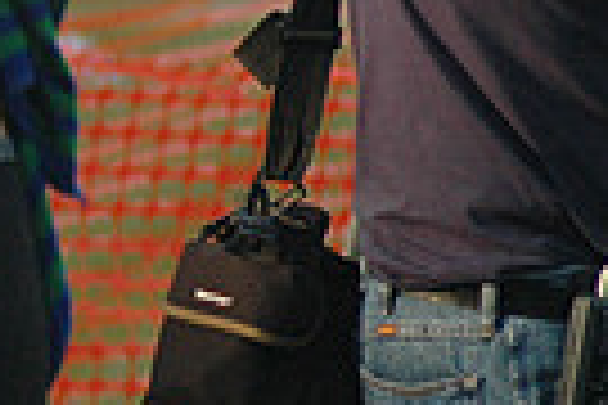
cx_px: -378
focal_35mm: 934
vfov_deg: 1.5
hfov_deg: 2.2
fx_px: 15775
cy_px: 97
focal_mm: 145
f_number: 4.5
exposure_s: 1/1250
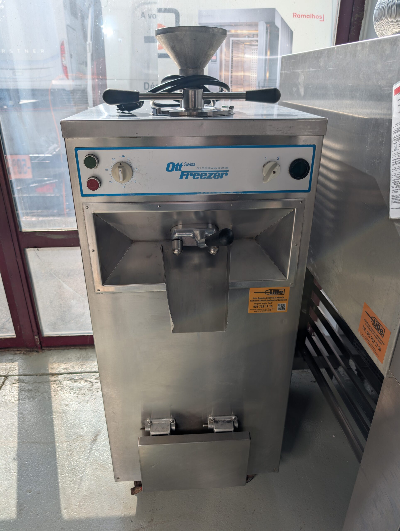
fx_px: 369
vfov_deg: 71.5
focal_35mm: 24
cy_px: 266
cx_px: 200
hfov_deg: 56.9
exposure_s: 1/700
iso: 21
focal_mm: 6.9
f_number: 1.68
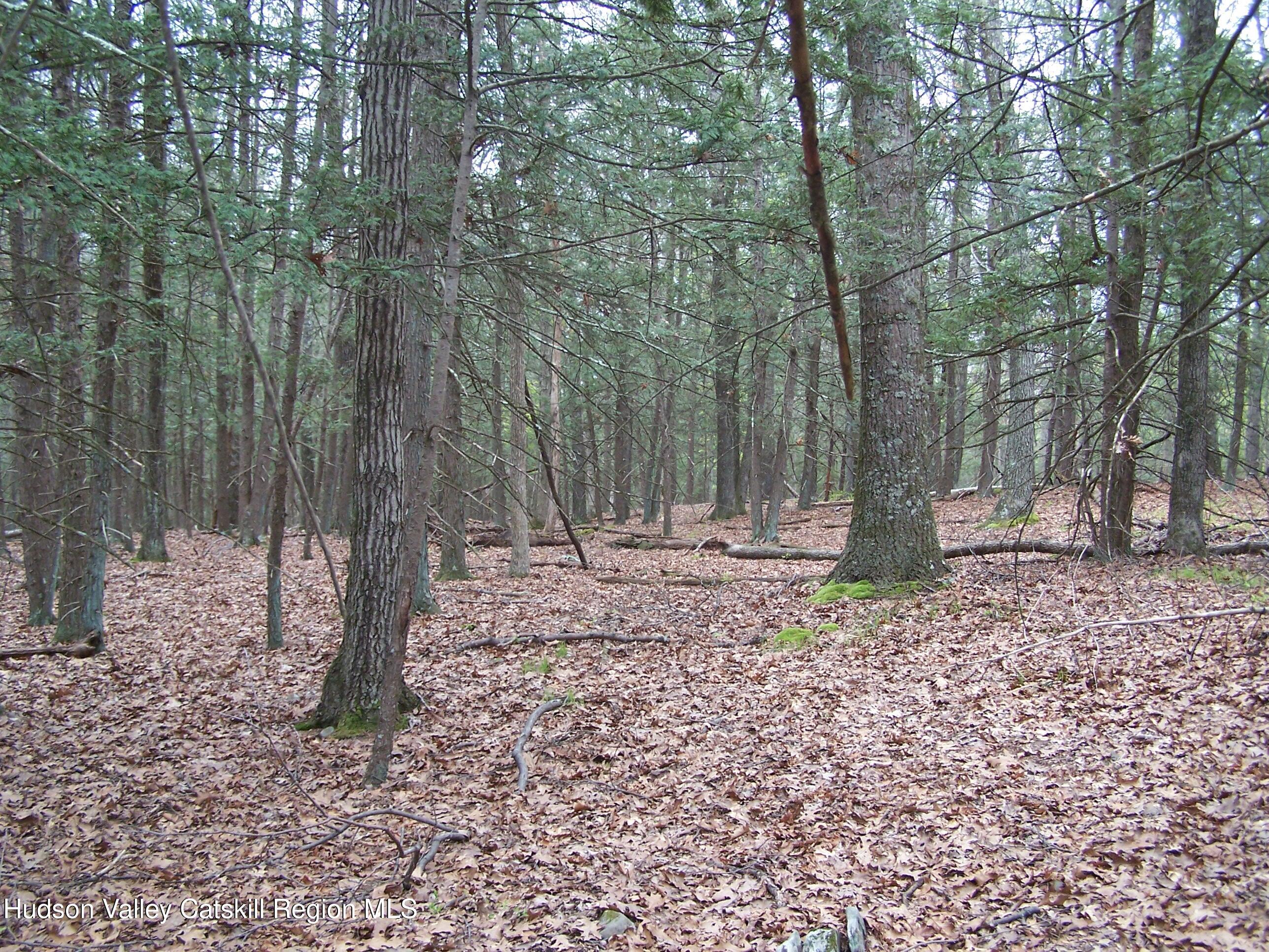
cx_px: 634
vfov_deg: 37.7
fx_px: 1393
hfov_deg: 49.0
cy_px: 476
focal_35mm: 38
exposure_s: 1/160
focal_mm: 6.3
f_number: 2.8
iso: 140
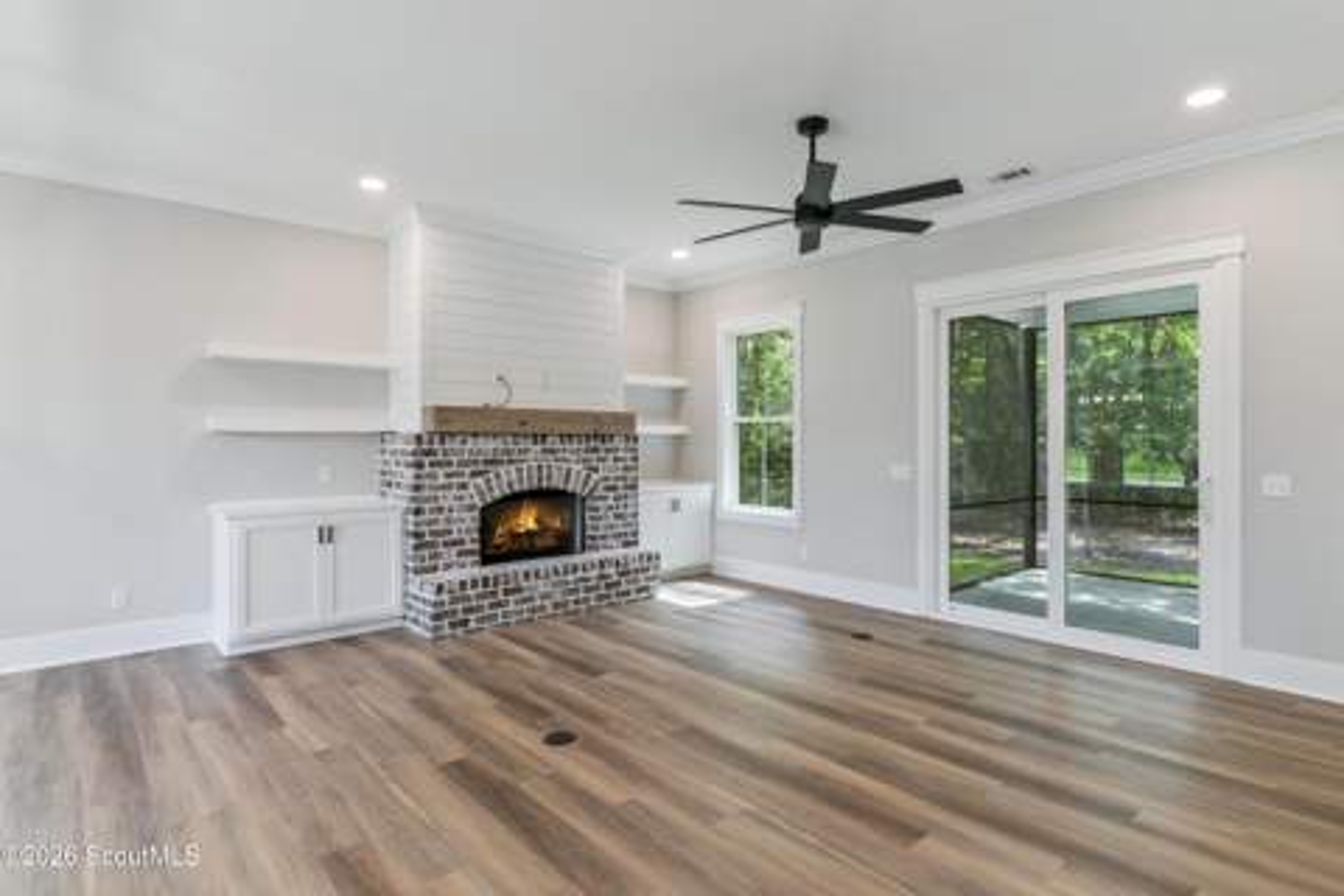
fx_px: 709
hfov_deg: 86.9
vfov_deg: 64.6
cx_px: 672
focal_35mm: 19
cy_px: 448
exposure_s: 1/20
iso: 250
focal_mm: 19
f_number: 8
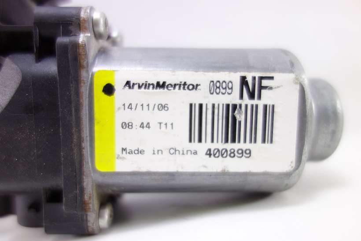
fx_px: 281
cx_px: 180
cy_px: 120
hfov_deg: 65.5
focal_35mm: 28
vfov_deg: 46.4
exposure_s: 1/60
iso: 125
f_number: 1.8
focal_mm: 10.4
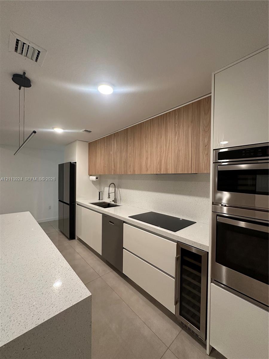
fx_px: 145
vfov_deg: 102.1
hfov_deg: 85.7
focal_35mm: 14
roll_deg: -1.5
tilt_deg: -0.3
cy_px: 180
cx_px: 134
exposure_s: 1/120
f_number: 2.2
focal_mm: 2.22
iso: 320
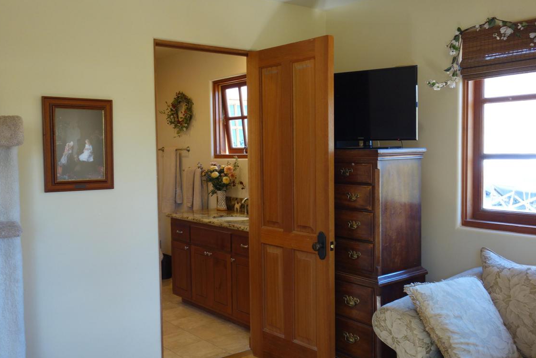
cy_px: 182
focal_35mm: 36
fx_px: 536
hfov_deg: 53.1
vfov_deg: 36.9
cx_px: 269
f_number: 2.8
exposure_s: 1/40
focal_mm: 12.94
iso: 320
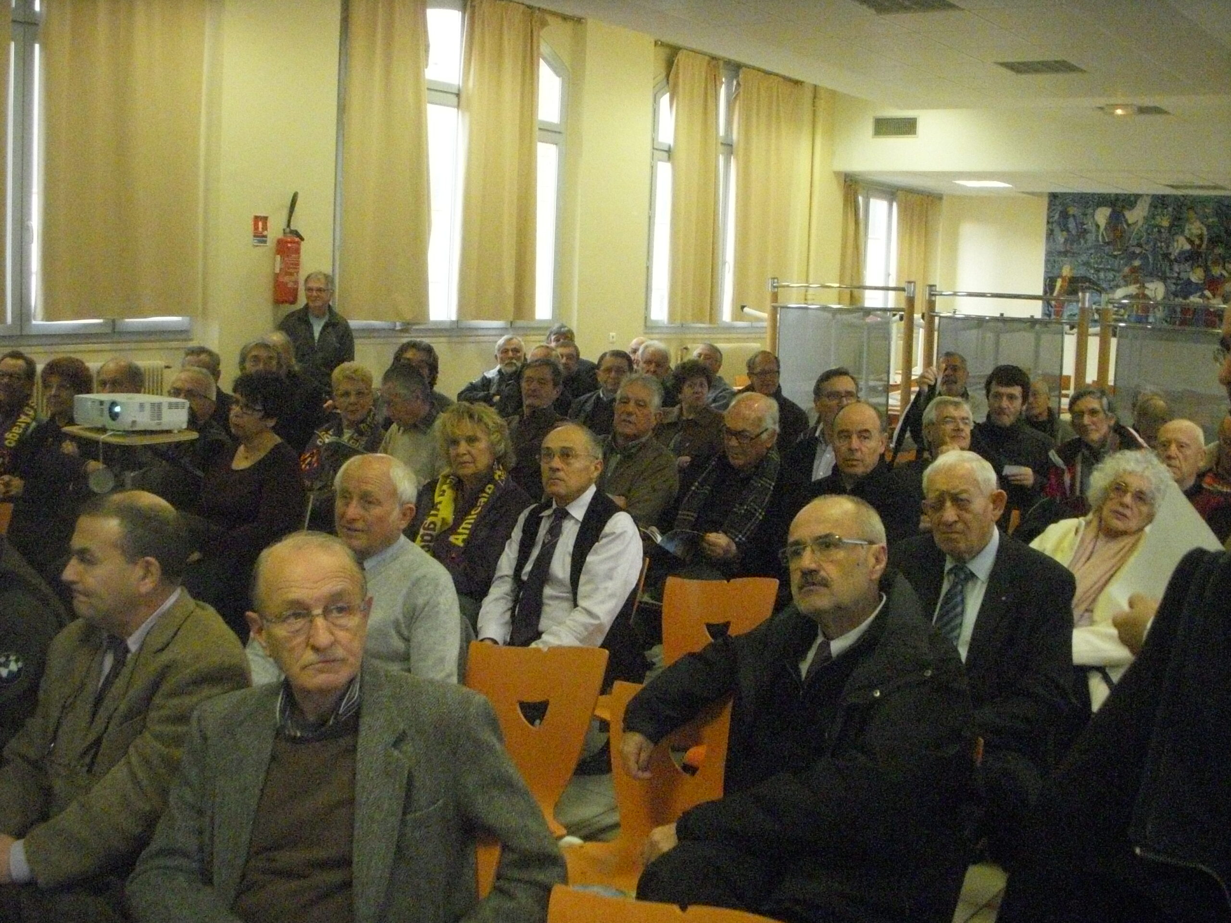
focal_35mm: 38
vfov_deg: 37.7
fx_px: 1351
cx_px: 616
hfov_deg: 49.0
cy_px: 462
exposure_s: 1/125
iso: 1600
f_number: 3.3
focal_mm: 6.3
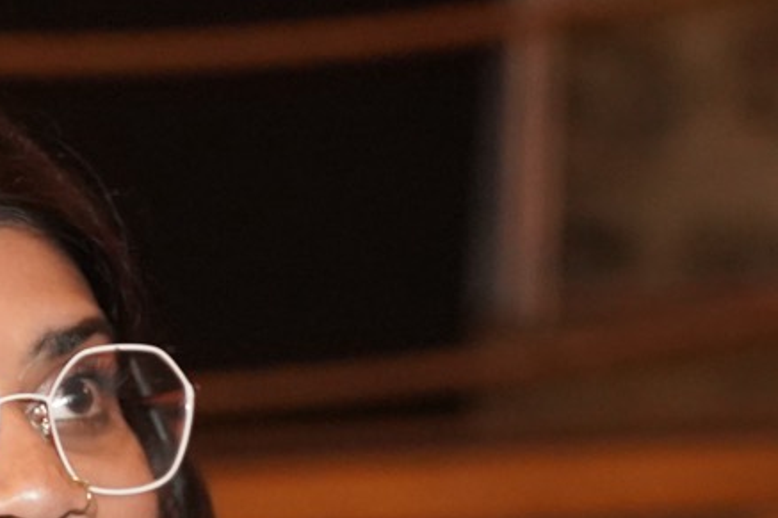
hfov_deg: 8.7
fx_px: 5081
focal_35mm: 235
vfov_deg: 5.7
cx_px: -45
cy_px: 910
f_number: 2.8
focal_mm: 53.5
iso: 5000
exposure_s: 1/80
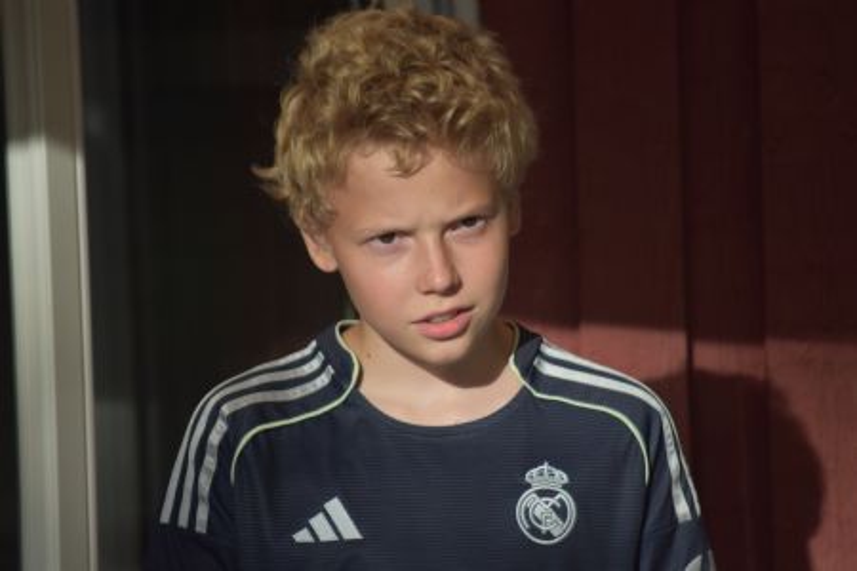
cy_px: 286
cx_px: 428
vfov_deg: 4.6
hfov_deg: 6.9
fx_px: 7141
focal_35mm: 300
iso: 320
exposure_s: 1/500
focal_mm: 200
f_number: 5.6
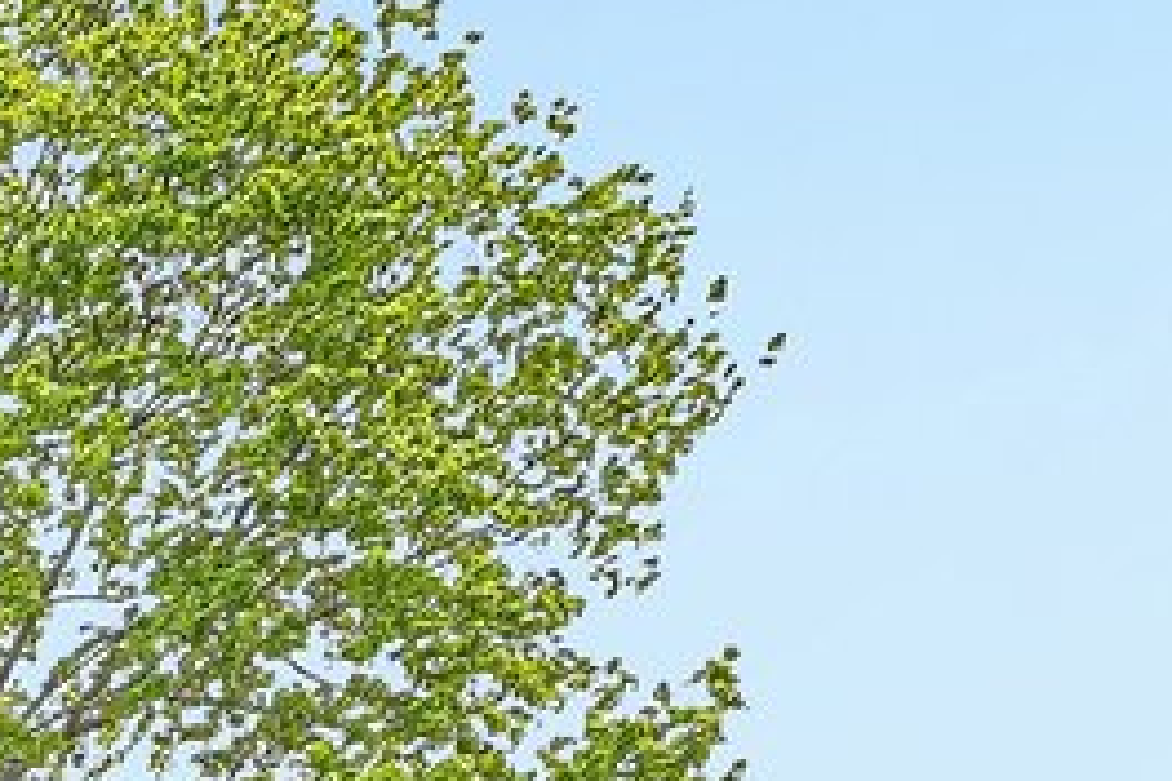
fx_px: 4037
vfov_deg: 8.7
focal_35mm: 124
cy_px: 2509
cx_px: -1425
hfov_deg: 13.3
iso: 100
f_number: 9
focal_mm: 16
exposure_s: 1/125
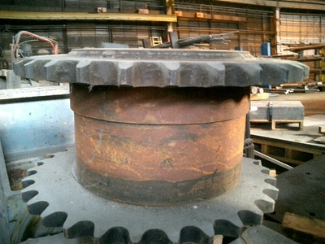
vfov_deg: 40.7
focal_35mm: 35
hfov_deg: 52.6
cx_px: 162
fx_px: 329
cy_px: 122
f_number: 4.2
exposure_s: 1/10
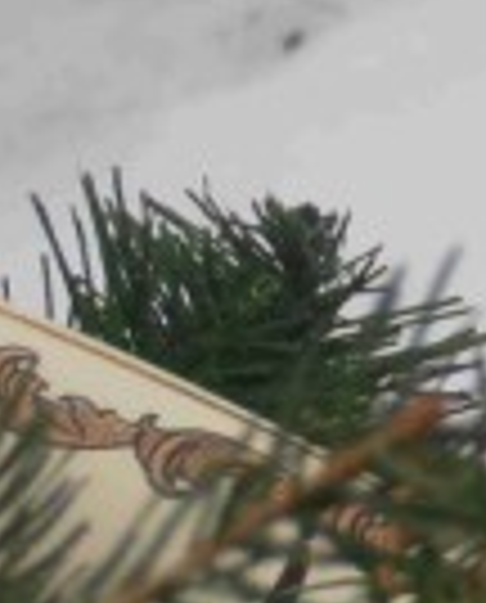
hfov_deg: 3.7
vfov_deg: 4.7
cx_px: 1184
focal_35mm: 409
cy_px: -108
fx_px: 7321
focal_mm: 15.51
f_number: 5.1
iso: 80
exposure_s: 1/320
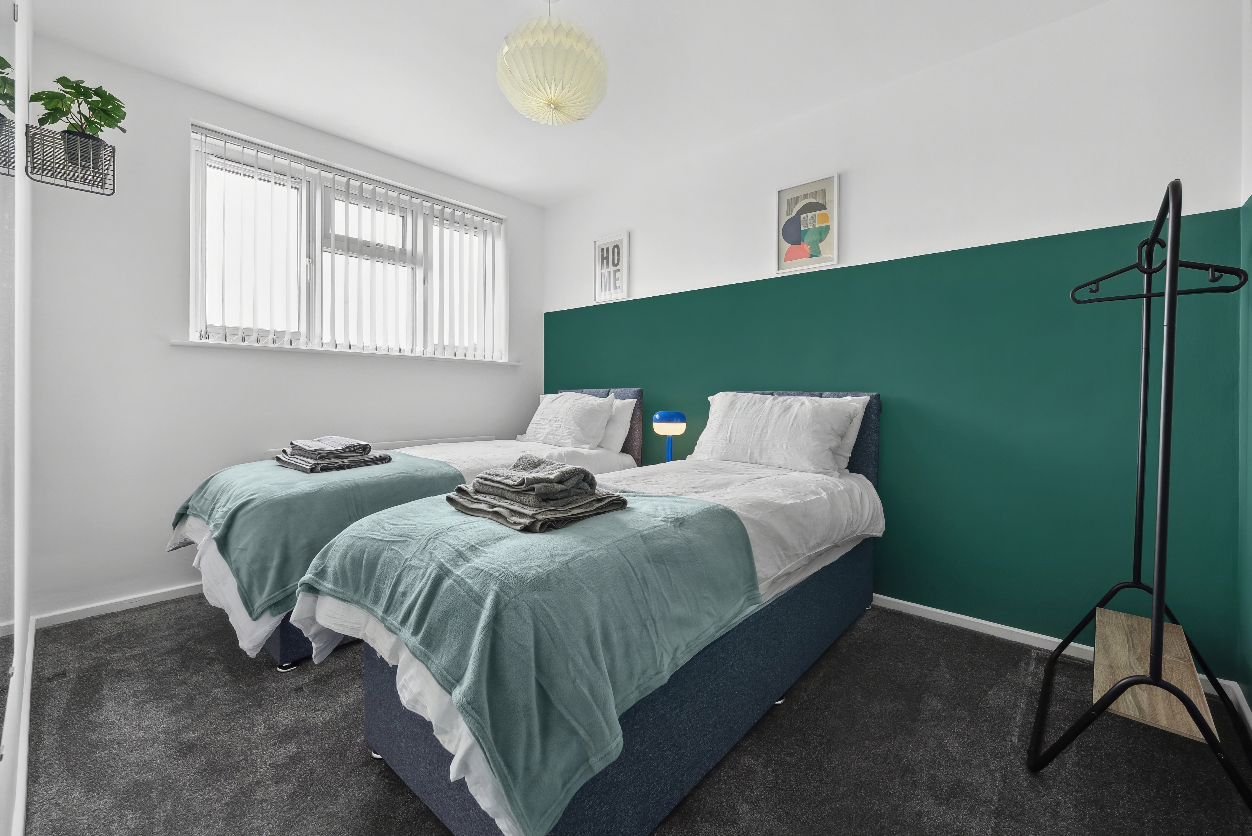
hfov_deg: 104.2
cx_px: 626
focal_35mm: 14
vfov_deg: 81.3
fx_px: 487
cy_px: 418
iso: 400
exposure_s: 1/20
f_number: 8
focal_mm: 14
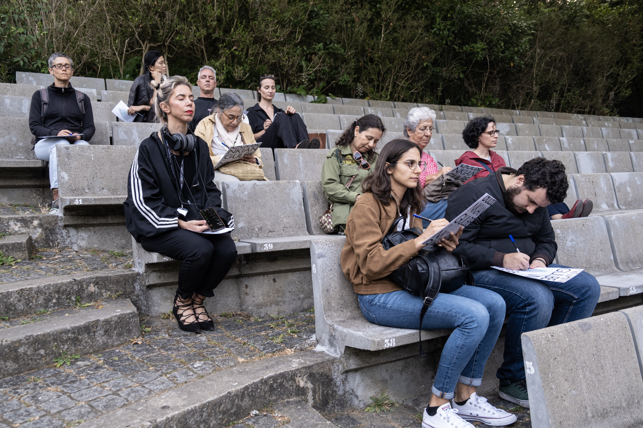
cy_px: 214
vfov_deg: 42.3
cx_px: 322
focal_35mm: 31
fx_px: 554
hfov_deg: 60.3
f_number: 3.2
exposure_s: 1/30
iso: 250
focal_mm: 20.5
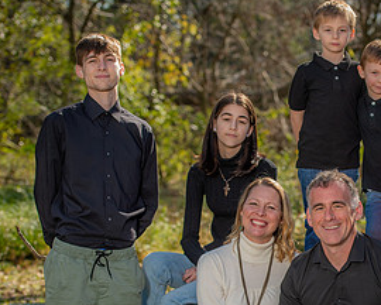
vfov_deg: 10.2
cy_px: 230
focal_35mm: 151
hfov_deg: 12.7
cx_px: 343
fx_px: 1703
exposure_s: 1/250
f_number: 4
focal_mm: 75
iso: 50
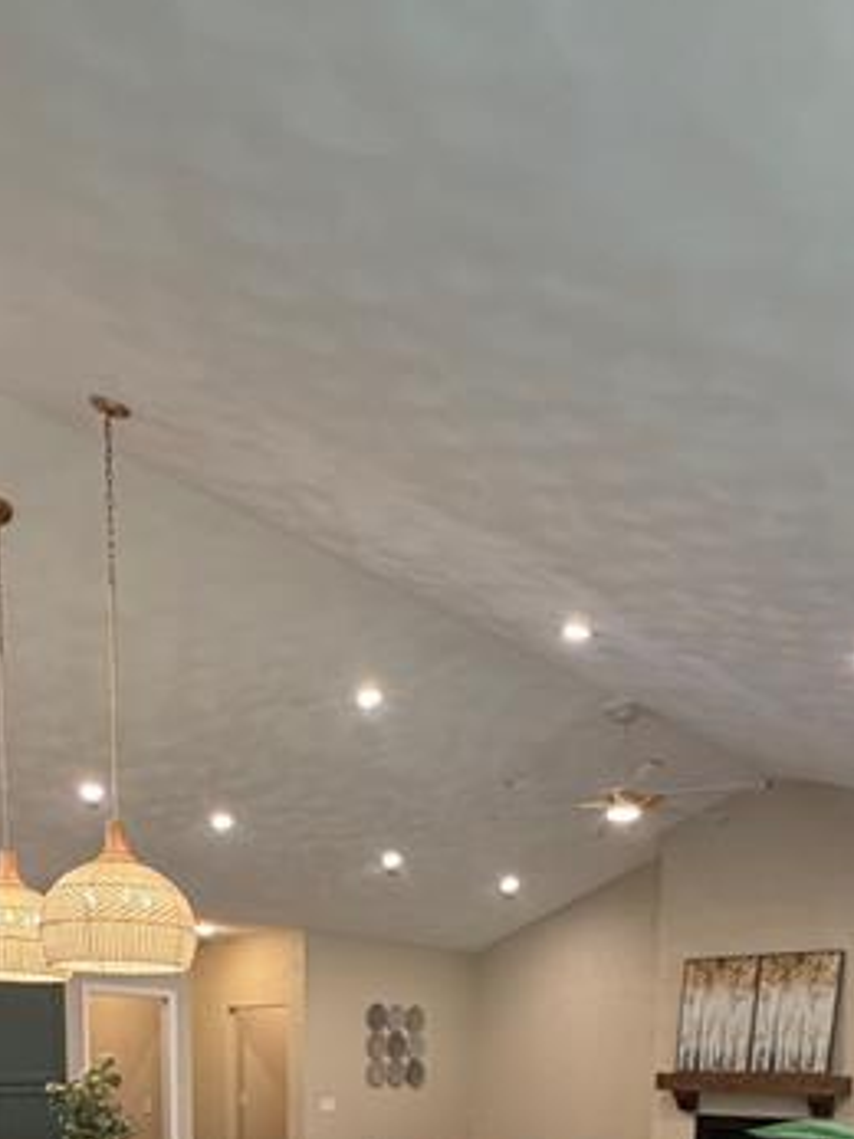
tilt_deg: -7.0
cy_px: 1188
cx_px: 414
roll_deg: -2.2
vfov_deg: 46.6
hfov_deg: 45.4
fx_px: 1020
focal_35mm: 31
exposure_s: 1/60
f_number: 2.2
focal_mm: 2.22
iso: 160
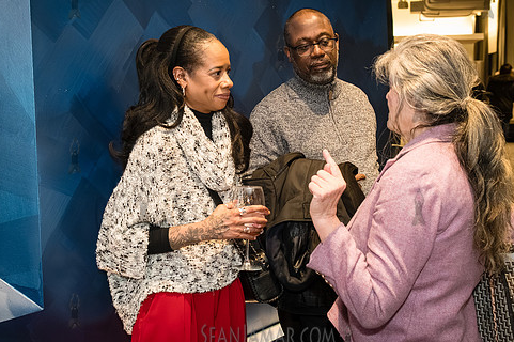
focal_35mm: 54
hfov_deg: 36.8
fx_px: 770
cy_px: 109
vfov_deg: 24.9
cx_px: 224
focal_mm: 35
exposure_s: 1/200
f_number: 5
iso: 6400
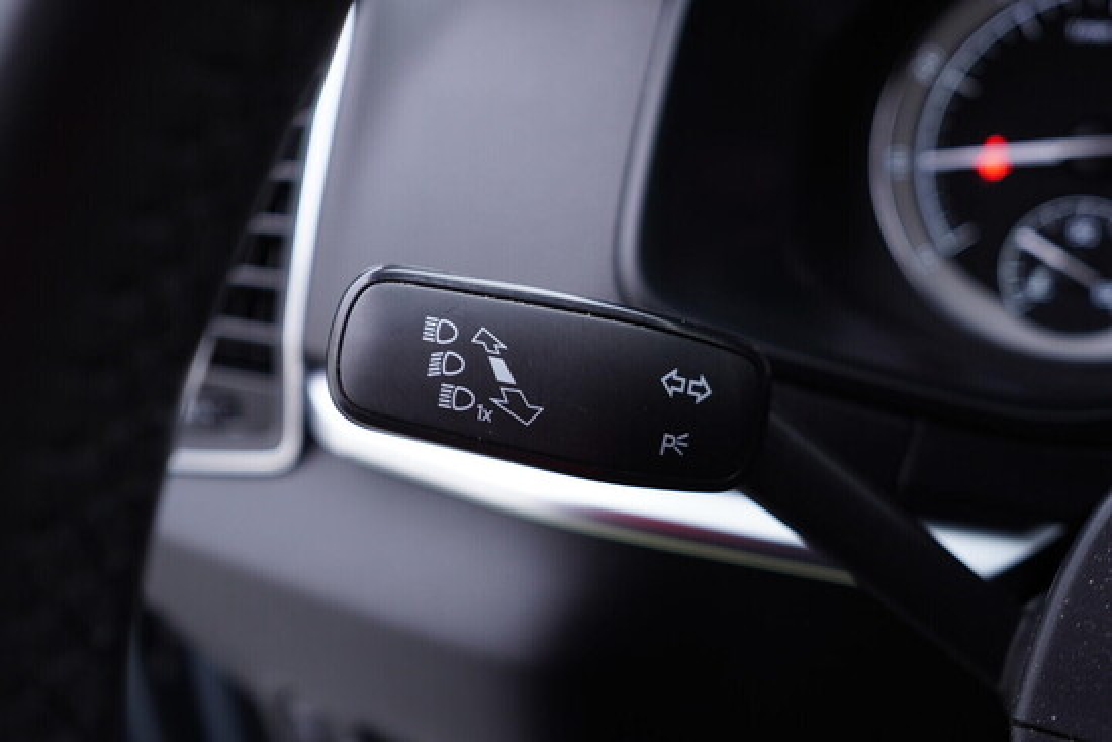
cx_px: 556
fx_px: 1112
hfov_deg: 53.1
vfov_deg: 36.9
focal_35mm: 36
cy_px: 371
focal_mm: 24
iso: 160
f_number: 2.8
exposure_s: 1/40
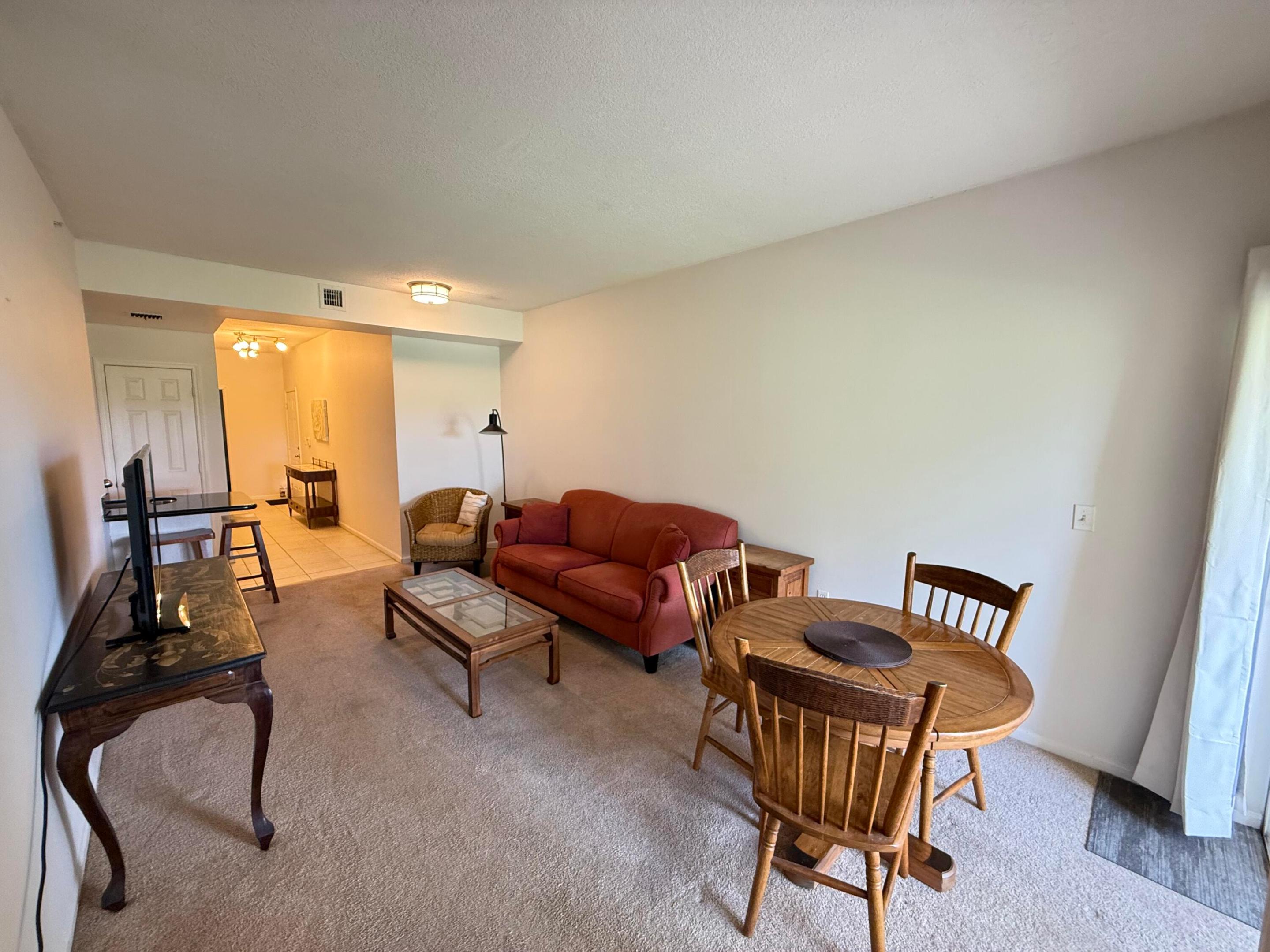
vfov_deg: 85.7
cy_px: 476
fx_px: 514
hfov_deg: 102.1
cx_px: 635
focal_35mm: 14
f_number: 2.2
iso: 250
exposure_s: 1/60
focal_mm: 2.22
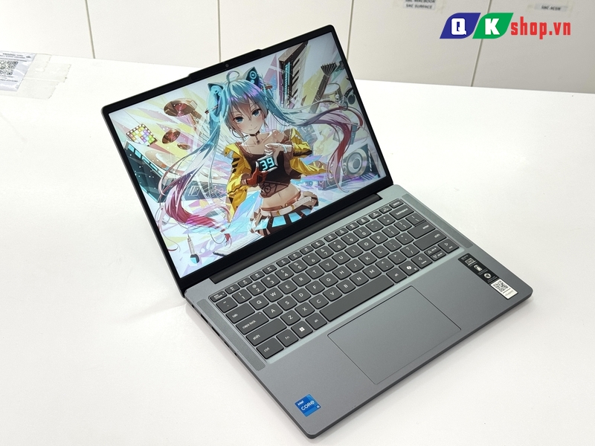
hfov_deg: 39.7
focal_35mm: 48
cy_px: 223
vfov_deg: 30.3
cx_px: 298
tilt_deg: -42.8
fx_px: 825
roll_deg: -2.3
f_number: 1.78
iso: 64
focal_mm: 6.76
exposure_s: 1/100
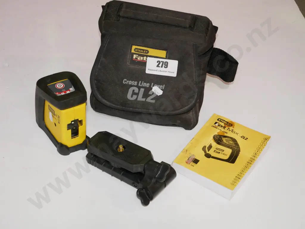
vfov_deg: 16.1
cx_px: 152
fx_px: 811
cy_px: 114
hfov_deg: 21.3
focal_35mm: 92
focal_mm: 46
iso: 3200
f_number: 5.6
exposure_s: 1/160
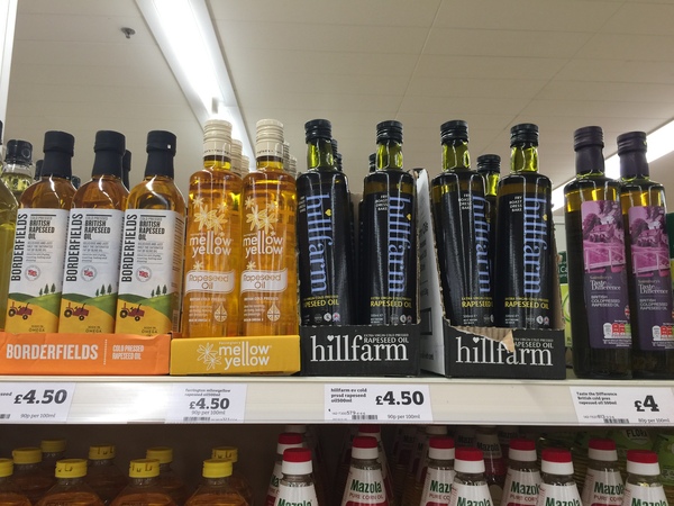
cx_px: 337
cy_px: 253
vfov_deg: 48.2
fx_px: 565
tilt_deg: +8.5
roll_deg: -0.1
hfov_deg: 61.7
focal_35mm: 29
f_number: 2.2
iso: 32
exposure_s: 1/30
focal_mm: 4.15
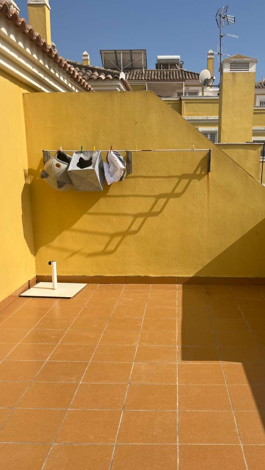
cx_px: 165
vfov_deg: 57.6
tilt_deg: -13.3
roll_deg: +2.3
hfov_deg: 34.5
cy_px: 279
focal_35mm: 34
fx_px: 425
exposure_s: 1/5556
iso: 50
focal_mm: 5.1
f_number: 1.6
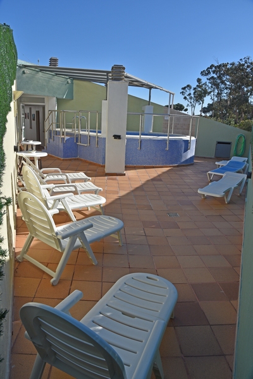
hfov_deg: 53.1
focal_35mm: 24
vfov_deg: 73.7
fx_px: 253
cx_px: 126
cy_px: 190
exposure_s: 1/400
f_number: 10
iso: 200
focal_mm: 24
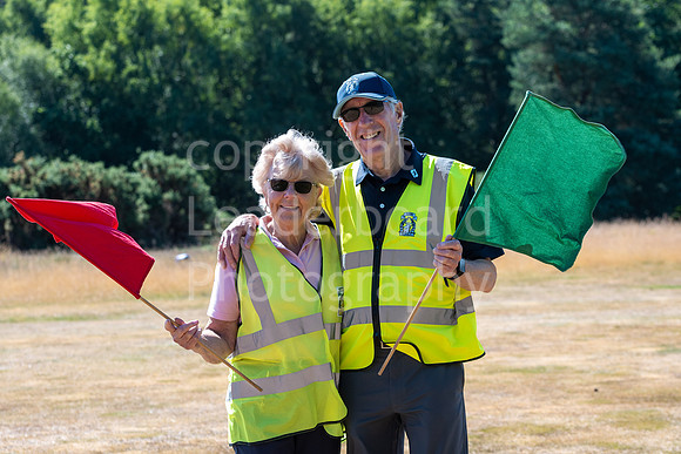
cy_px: 227
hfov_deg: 16.6
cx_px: 340
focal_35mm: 123
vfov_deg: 11.2
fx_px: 2327
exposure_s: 1/640
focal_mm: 82
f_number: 5.6
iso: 250
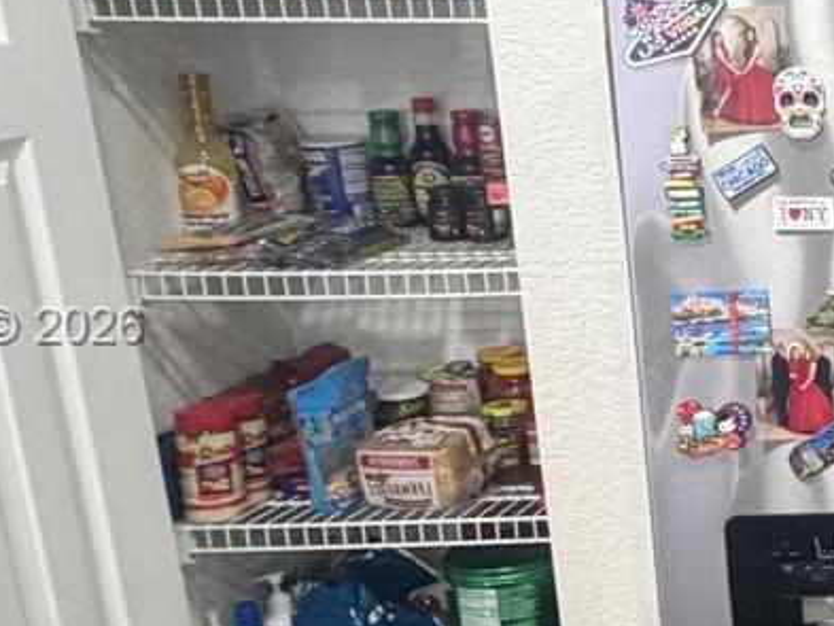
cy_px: 329
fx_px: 1374
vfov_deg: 25.7
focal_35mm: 57
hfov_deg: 26.5
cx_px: 1180
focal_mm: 2.22
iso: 250
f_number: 2.2
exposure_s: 1/60
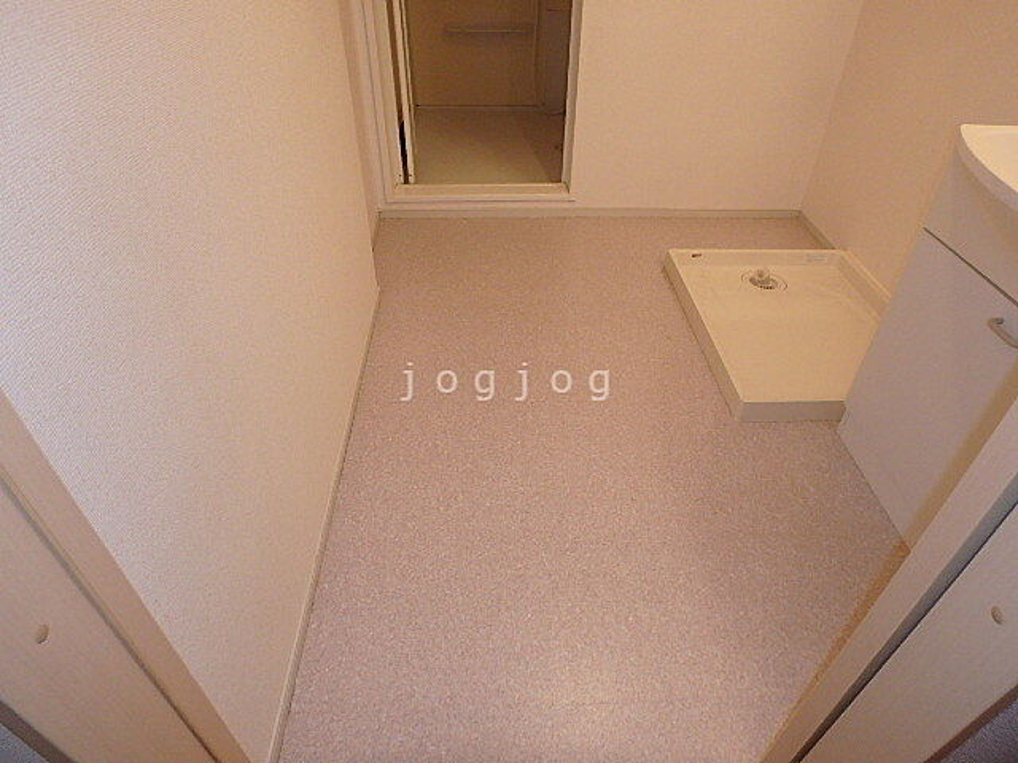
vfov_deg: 63.4
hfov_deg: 79.0
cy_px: 382
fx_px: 618
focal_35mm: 21
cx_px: 509
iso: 250
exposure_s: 1/30
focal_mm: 3.7
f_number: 3.5
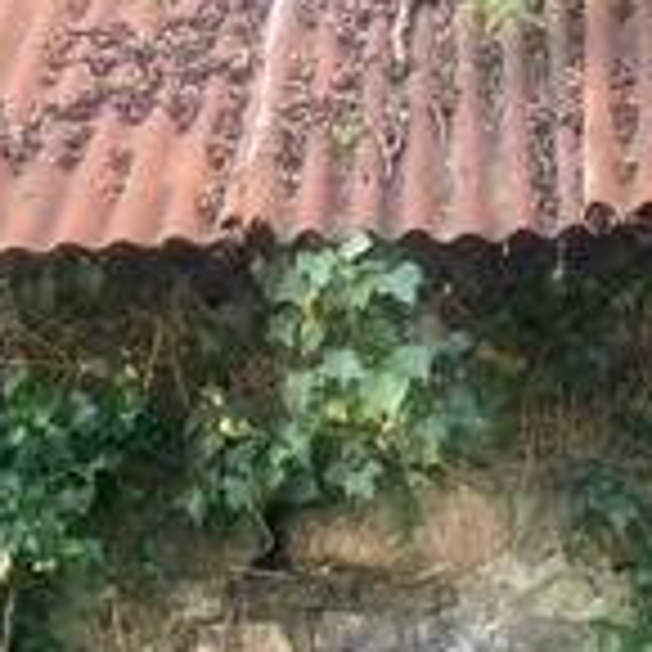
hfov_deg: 15.7
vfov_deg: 15.0
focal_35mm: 109
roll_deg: +2.7
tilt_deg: +2.2
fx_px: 2323
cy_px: 922
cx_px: 661
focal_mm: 3.99
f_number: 1.8
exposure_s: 1/121
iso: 64
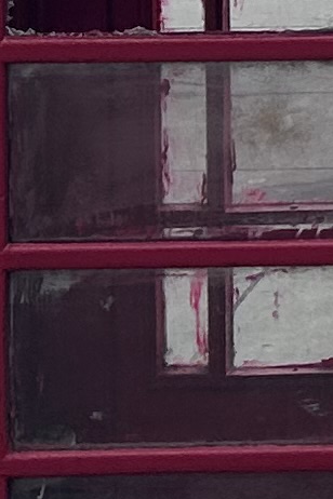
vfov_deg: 8.3
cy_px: -535
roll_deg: -0.3
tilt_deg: -3.3
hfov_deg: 5.1
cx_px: 1384
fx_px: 3274
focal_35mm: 236
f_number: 1.5
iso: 50
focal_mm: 5.7
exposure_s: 1/3356
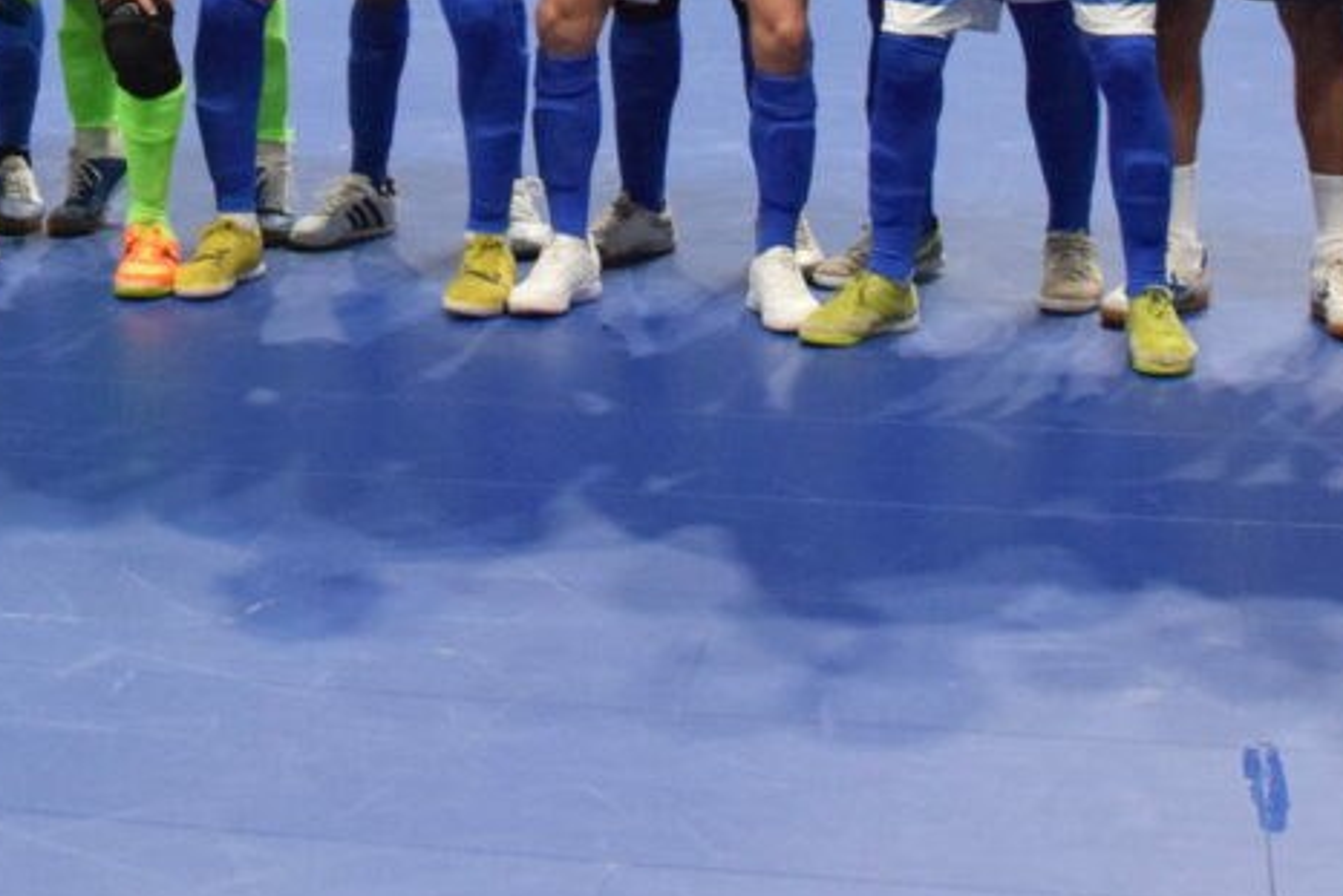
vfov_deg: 14.1
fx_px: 3321
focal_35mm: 89
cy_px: -562
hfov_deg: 22.6
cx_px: 326
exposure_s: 1/250
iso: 1600
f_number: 5.6
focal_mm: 18
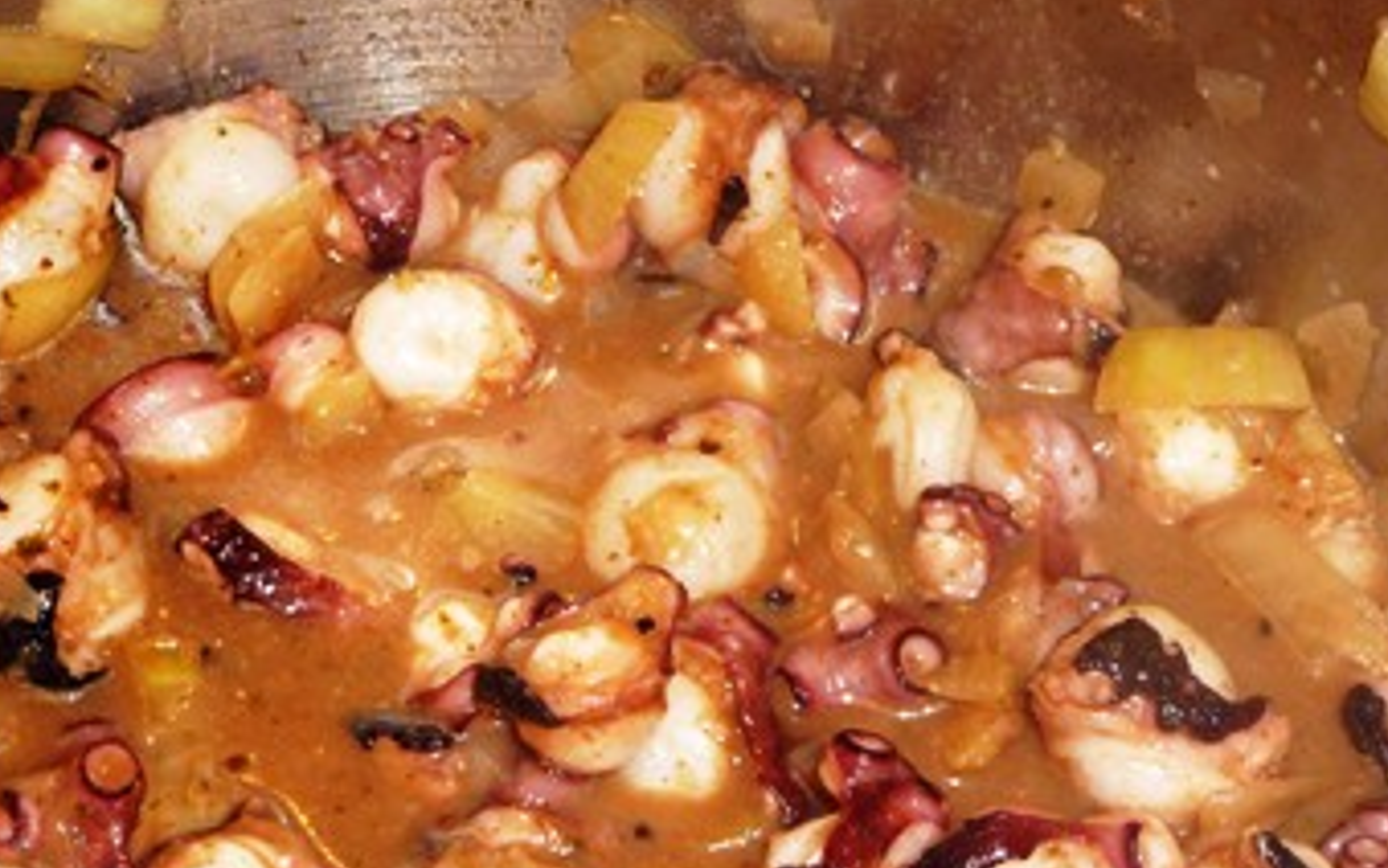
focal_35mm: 86
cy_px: 819
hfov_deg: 24.1
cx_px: 602
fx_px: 3254
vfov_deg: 15.0
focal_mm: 7.1
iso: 100
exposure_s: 1/30
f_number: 4
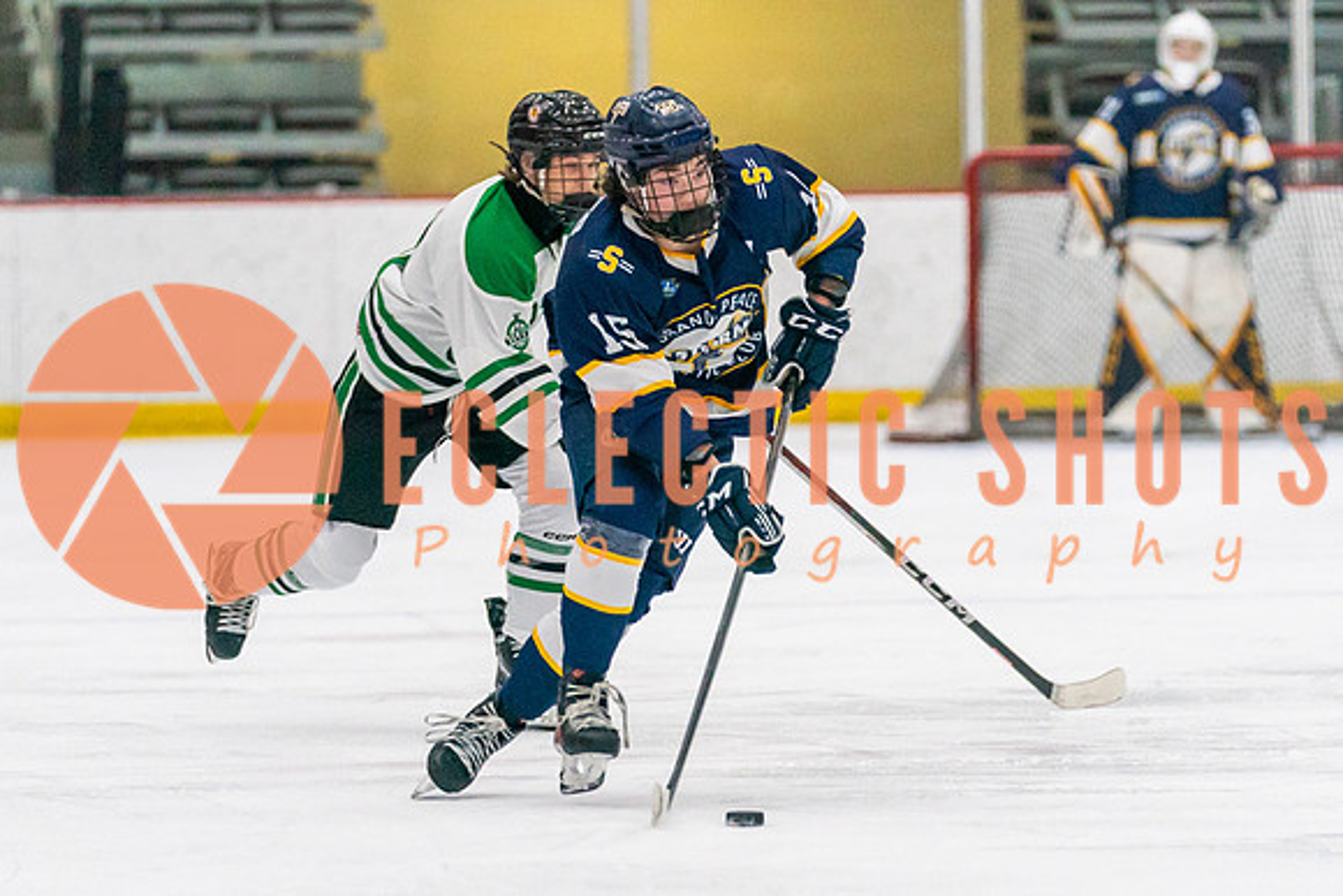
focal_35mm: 341
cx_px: 672
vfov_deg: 4.0
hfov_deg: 6.0
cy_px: 545
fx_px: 12738
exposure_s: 1/1250
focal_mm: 184
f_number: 2.8
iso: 3200
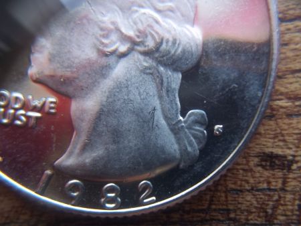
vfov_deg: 39.7
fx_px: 313
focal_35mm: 36
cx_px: 150
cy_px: 113
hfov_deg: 51.3
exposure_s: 1/30
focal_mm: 6.5
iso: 114
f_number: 3.1
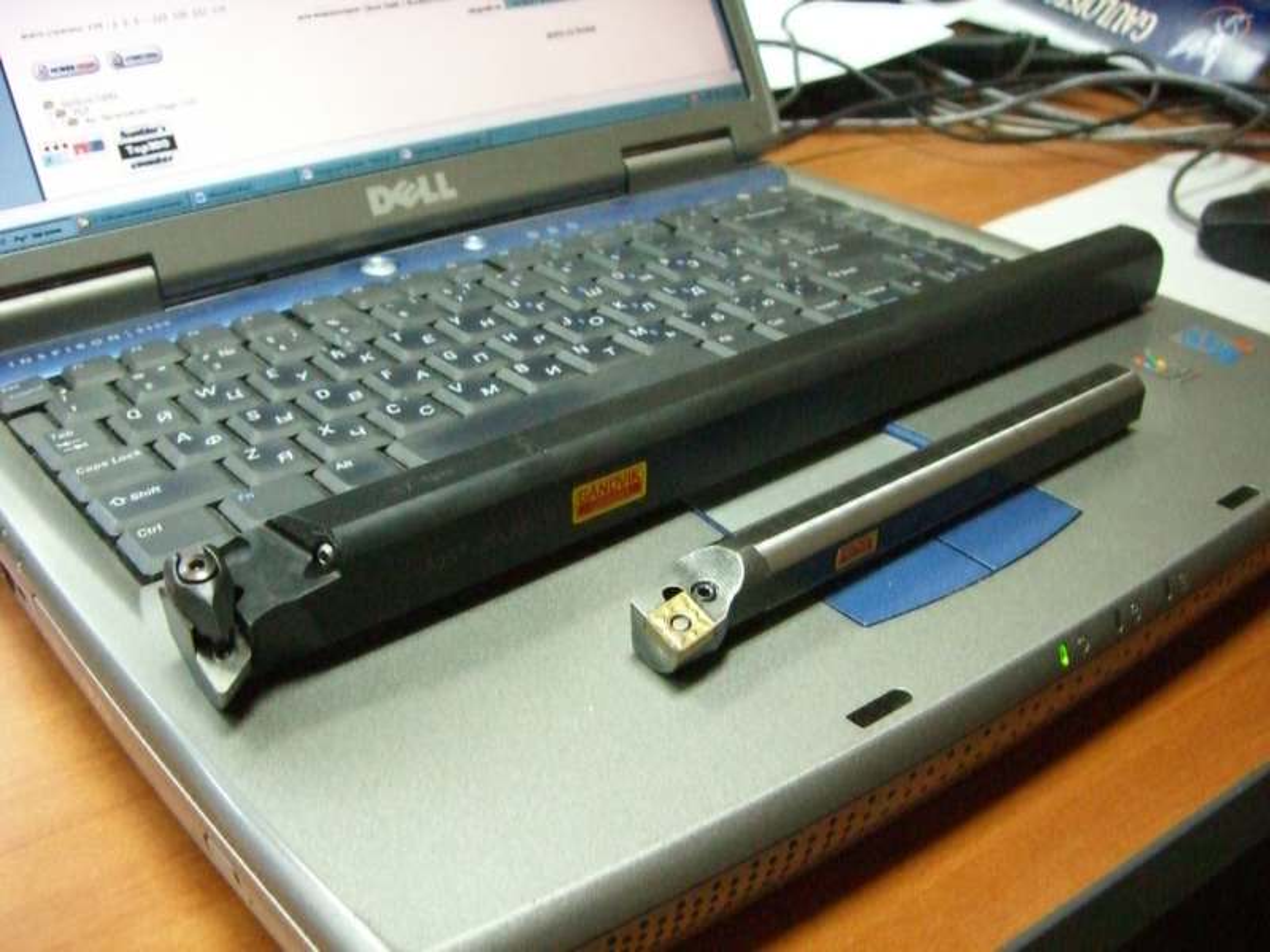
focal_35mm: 38
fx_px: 1394
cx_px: 635
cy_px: 476
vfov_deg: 37.7
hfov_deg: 49.0
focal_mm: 6.2
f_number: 2.7
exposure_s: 1/80
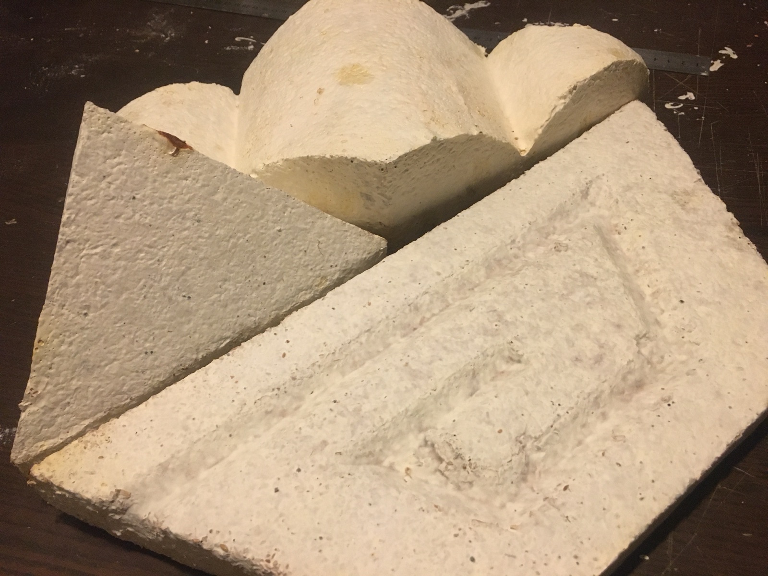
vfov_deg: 48.2
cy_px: 288
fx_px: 643
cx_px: 384
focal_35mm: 29
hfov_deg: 61.7
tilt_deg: -49.5
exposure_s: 1/25
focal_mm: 4.15
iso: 200
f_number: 2.2
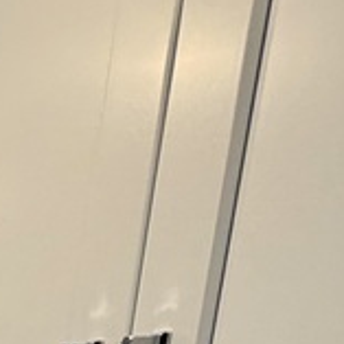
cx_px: -513
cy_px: 646
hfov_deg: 13.7
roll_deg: +0.4
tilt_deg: -12.6
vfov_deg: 16.5
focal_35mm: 85
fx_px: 956
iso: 160
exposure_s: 1/120
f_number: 2.2
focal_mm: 2.22
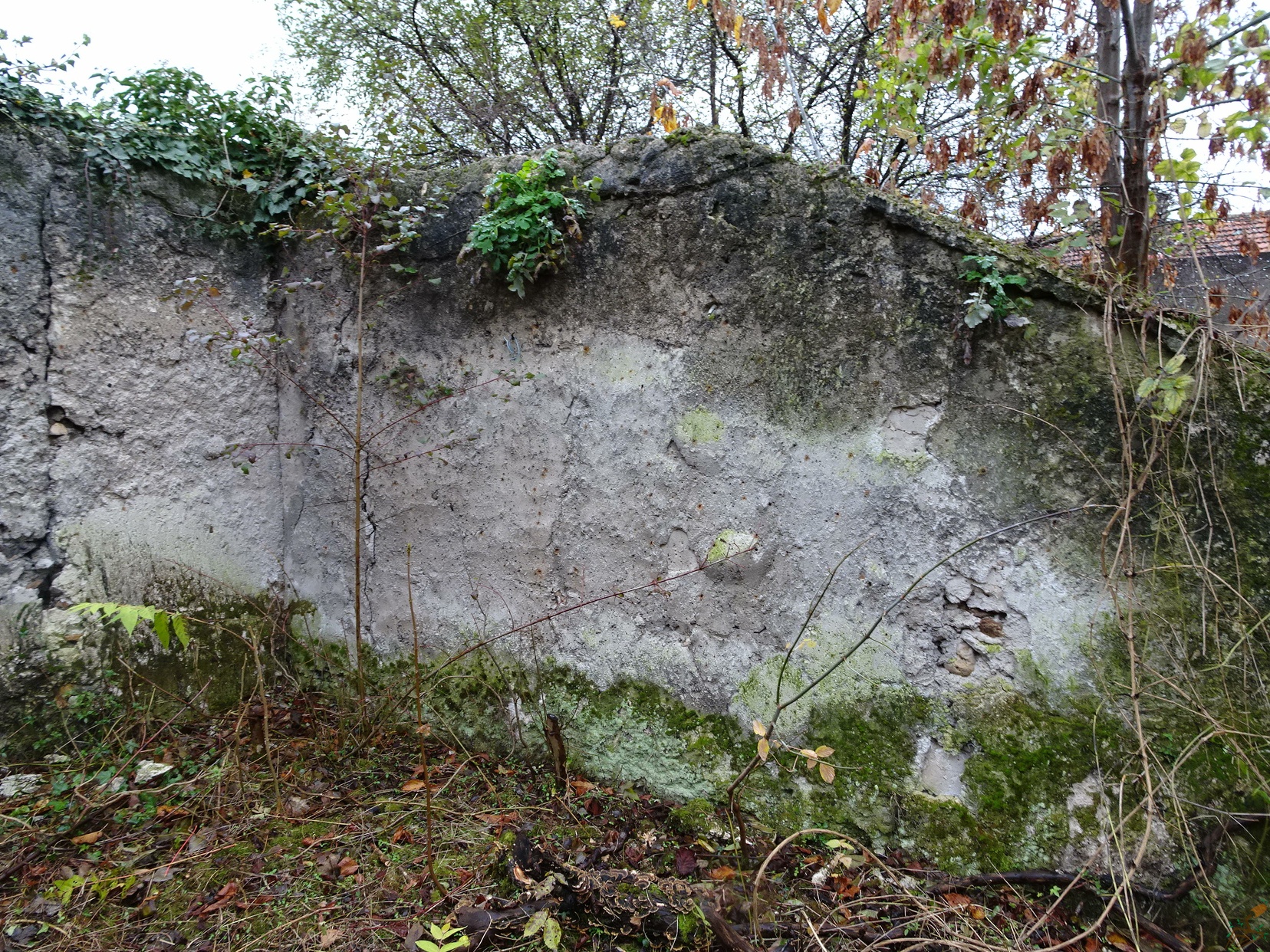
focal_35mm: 24
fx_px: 881
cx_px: 635
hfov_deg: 71.6
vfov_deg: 56.8
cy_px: 476
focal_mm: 4.1
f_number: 3.5
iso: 100
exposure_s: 1/30
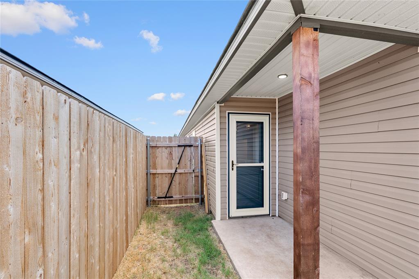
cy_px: 140
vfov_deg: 72.1
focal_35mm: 16
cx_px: 210
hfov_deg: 95.0
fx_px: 192
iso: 100
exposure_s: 1/100
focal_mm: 11
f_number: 7.1
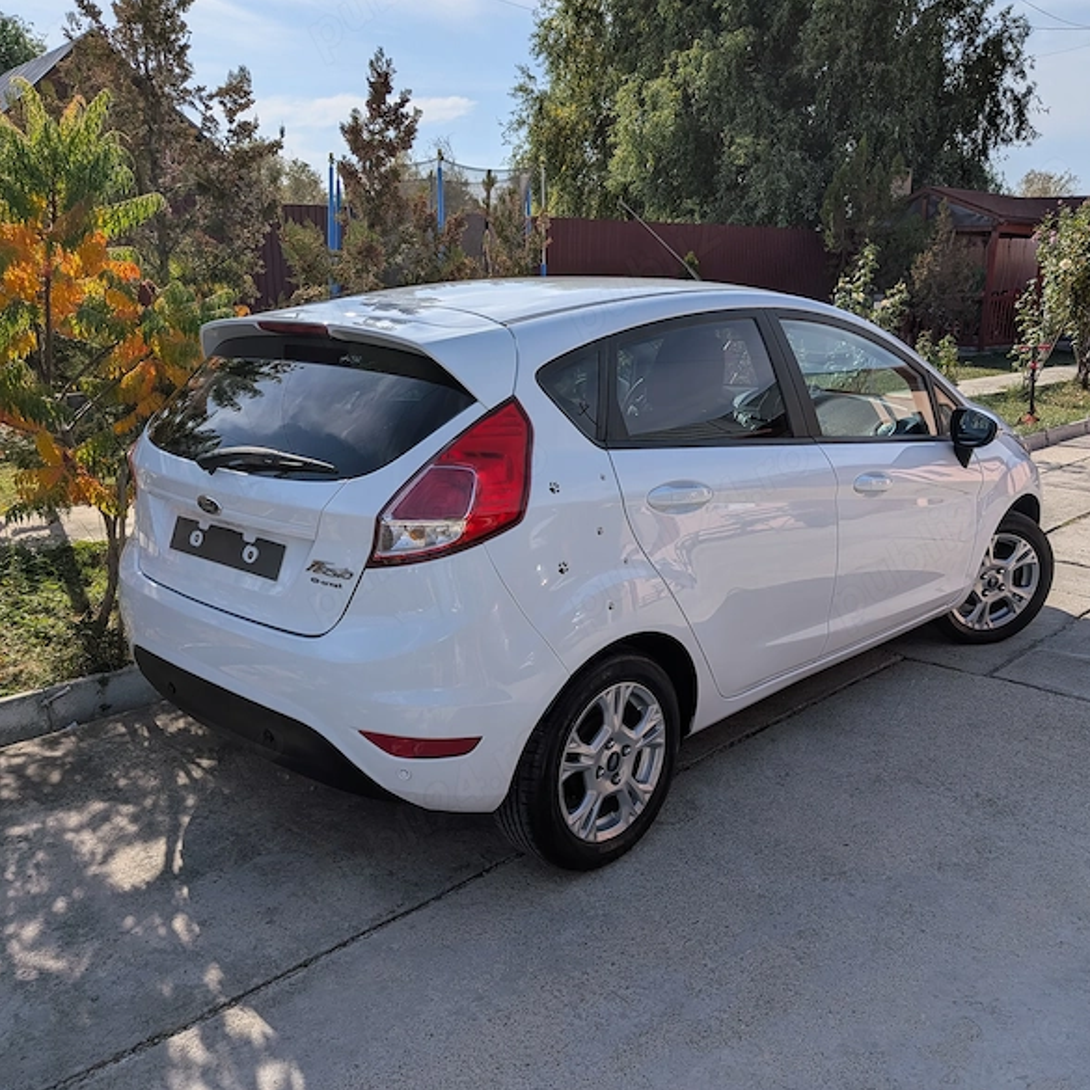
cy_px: 593
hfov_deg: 55.6
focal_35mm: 29
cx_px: 557
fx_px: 1033
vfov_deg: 55.5
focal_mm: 4.53
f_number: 1.7
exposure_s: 1/2924
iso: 29
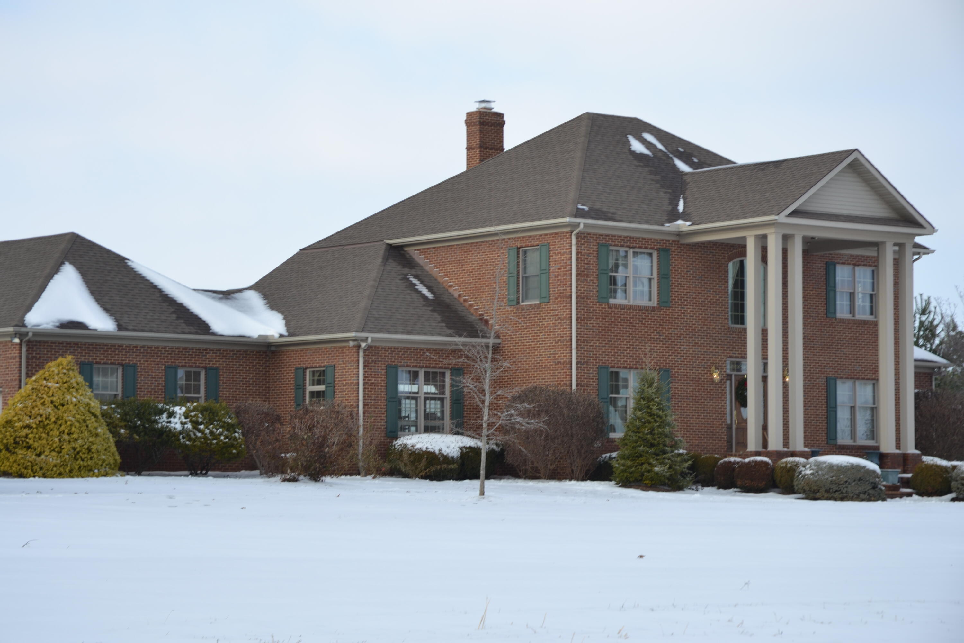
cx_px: 482
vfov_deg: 13.0
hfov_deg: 19.5
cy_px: 322
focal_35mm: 105
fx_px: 2811
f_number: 8
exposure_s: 1/200
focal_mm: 70
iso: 100
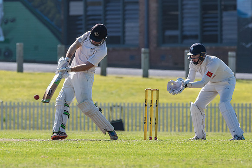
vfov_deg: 2.0
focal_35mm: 675
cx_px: 98
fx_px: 4724
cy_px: 89
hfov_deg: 3.1
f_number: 7.1
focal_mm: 360
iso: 640
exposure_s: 1/2500
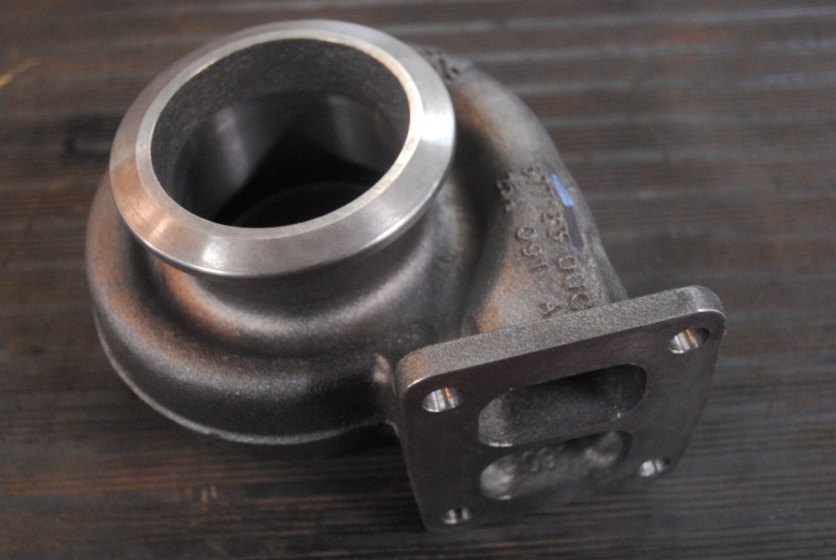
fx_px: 1011
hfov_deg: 44.9
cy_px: 280
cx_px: 418
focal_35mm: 44
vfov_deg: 30.9
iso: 1600
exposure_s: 1/20
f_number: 3.8
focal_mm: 29
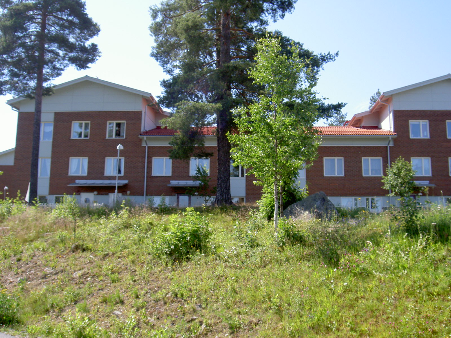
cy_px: 169
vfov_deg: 36.8
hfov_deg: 47.9
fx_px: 508
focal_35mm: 39
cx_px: 226
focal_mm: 8
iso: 50
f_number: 4.7
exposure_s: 1/200
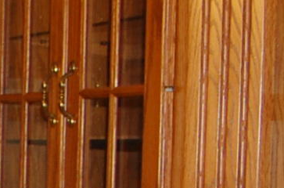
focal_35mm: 168
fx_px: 1322
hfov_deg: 10.1
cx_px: -478
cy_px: 240
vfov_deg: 8.0
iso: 400
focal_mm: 18
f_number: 3.5
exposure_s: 1/60
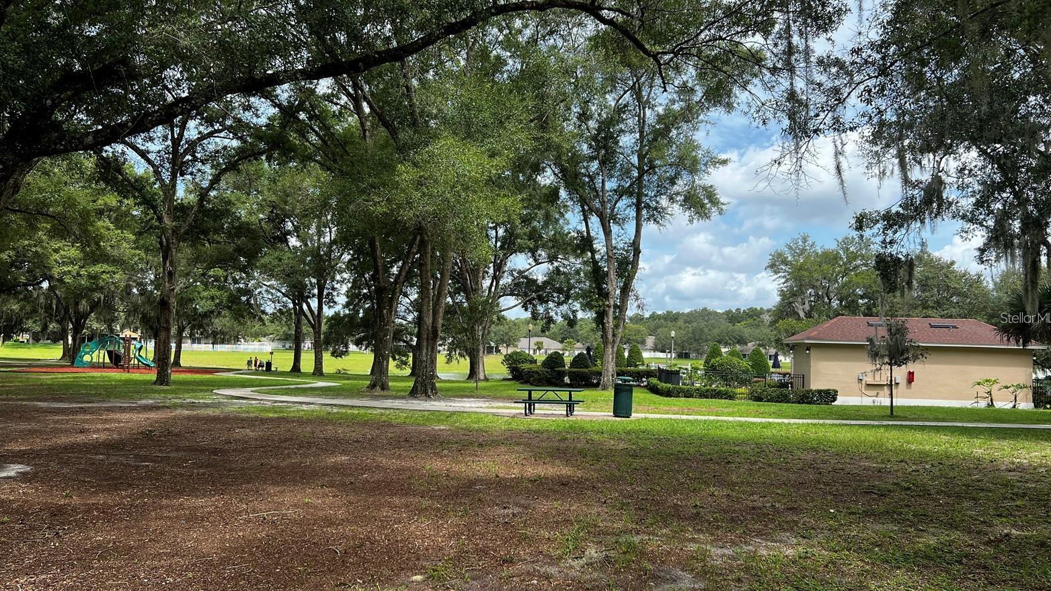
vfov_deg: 40.2
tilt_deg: +1.7
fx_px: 808
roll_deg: -2.0
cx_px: 526
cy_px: 317
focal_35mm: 29
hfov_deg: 66.1
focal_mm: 5.7
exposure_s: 1/1698
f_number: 1.5
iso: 50
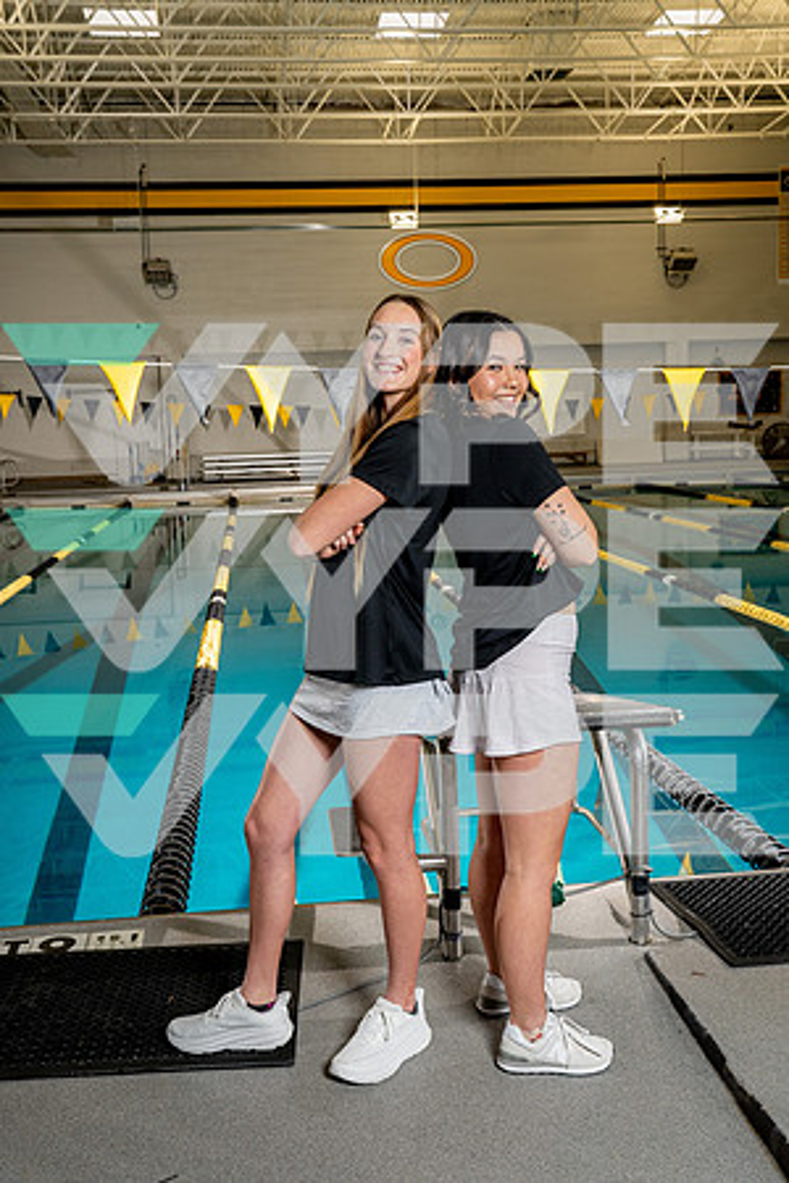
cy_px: 592
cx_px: 394
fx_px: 1249
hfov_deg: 35.1
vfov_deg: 50.7
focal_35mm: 38
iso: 500
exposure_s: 1/200
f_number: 7.1
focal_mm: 38
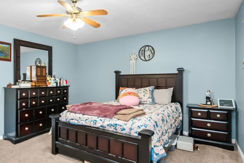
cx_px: 93
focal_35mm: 23
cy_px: 82
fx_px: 156
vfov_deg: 55.1
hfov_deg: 74.9
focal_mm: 12
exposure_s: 1/125
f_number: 4.8
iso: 2500
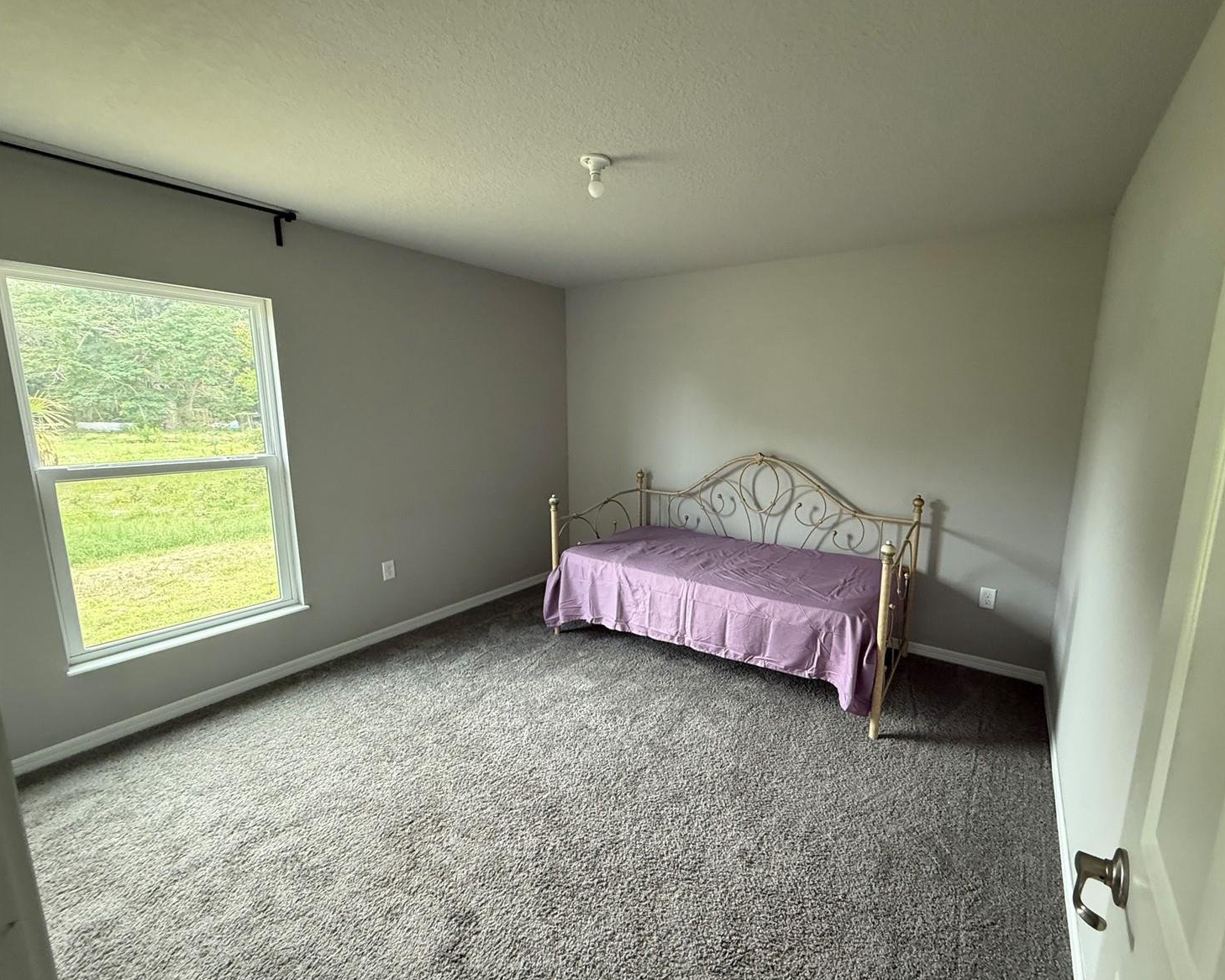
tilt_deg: -9.0
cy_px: 497
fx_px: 544
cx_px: 670
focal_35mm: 15
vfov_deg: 84.0
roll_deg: -0.7
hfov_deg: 96.5
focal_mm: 2.22
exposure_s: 1/79
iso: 400
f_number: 2.2
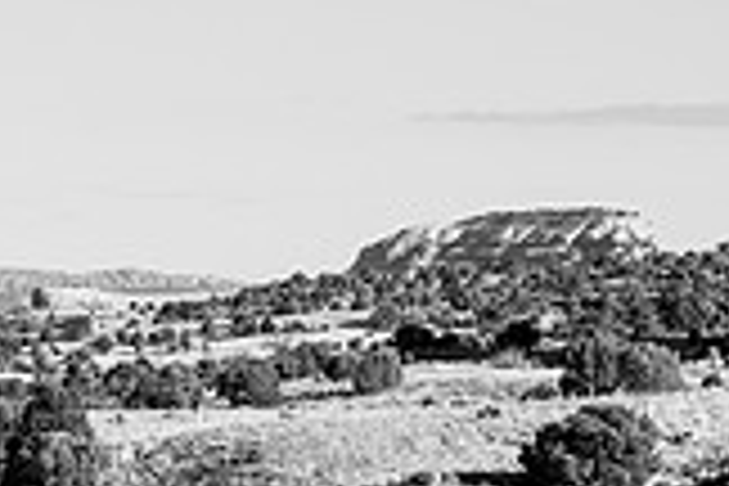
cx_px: 119
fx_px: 5325
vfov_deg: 5.2
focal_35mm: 263
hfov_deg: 7.8
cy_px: 348
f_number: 7.1
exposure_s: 1/1000
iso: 320
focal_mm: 70
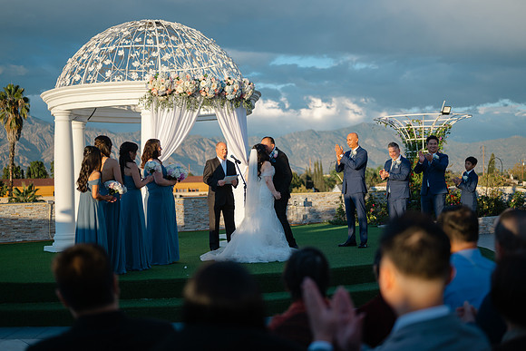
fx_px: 731
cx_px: 263
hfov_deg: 39.6
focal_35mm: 50
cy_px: 176
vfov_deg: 27.0
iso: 64
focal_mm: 50
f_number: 1.8
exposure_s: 1/2000
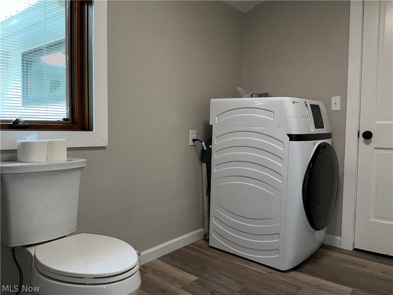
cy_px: 148
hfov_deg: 63.4
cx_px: 196
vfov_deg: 49.7
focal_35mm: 28
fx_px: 318
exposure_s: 1/107
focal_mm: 3
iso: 16
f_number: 1.8
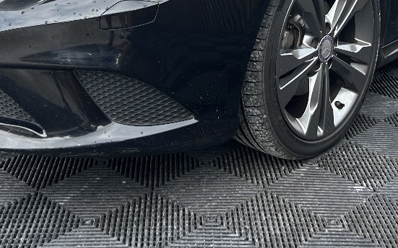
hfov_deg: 32.0
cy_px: -90
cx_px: 210
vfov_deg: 18.6
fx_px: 694
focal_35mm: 64
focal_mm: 5.7
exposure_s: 1/1468
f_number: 1.5
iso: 50
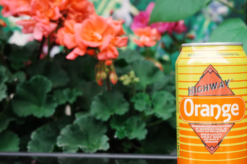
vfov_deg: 19.1
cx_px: 187
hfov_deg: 28.0
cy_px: 120
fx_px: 487
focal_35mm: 71
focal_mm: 26
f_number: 3.2
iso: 250
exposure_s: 1/160
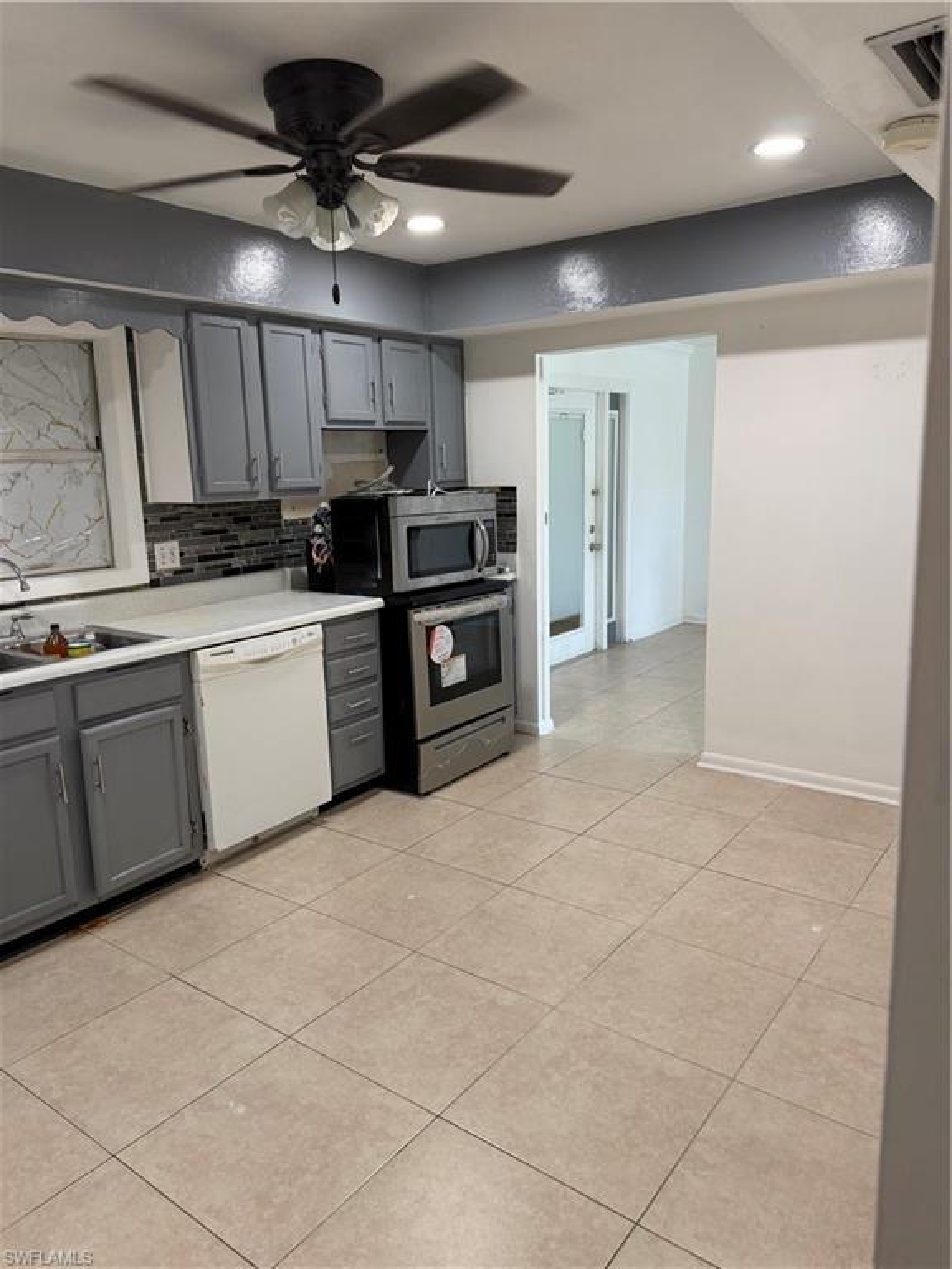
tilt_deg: -9.6
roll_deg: +2.2
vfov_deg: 71.6
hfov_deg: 56.8
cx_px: 476
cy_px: 634
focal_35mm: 24
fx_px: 880
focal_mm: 6.76
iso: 160
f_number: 1.78
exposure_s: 1/120
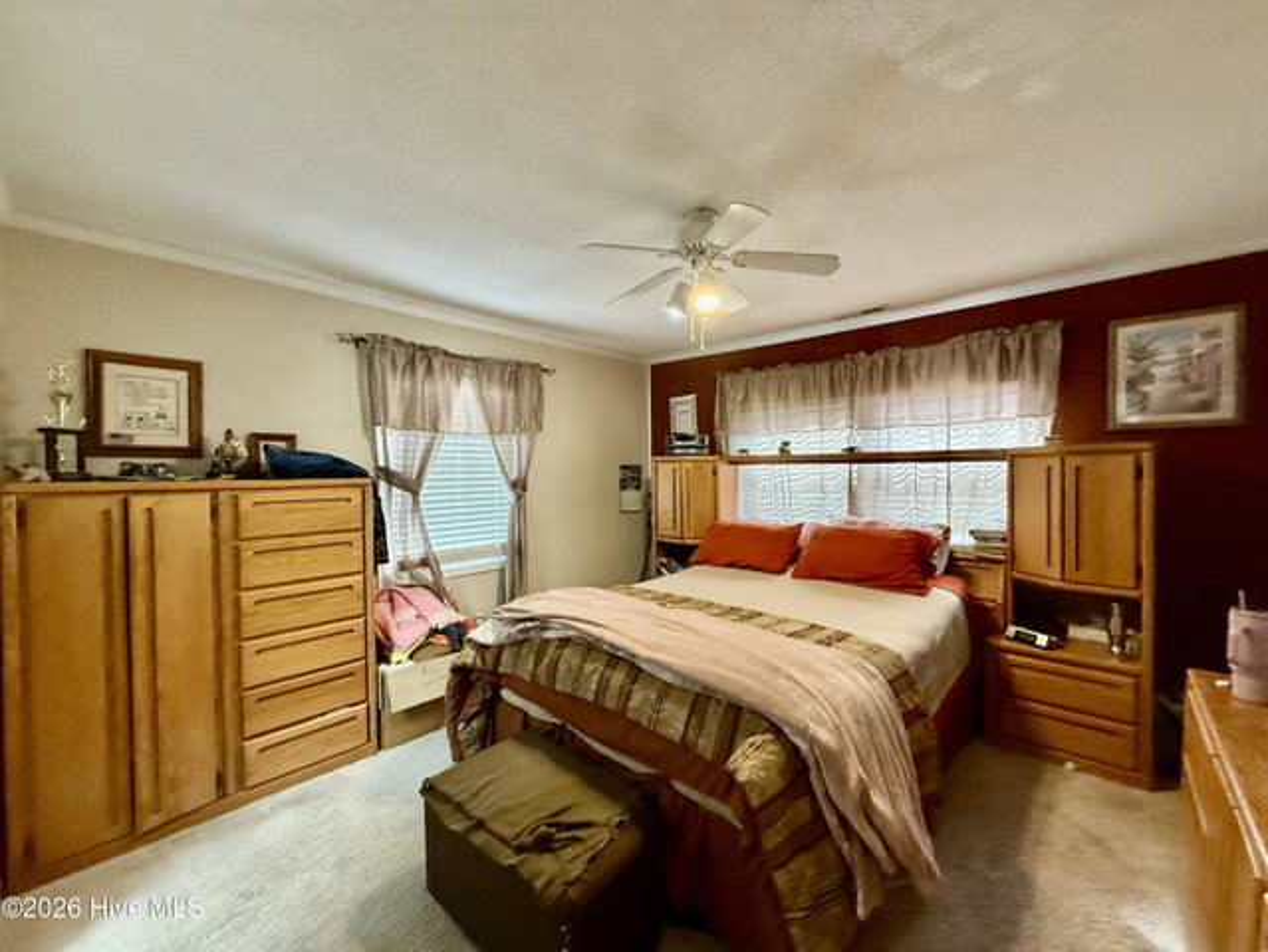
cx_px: 634
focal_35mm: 14
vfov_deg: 85.7
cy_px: 476
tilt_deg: -1.4
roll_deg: -0.4
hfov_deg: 102.0
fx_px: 513
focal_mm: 2.22
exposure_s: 1/120
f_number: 2.2
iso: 320
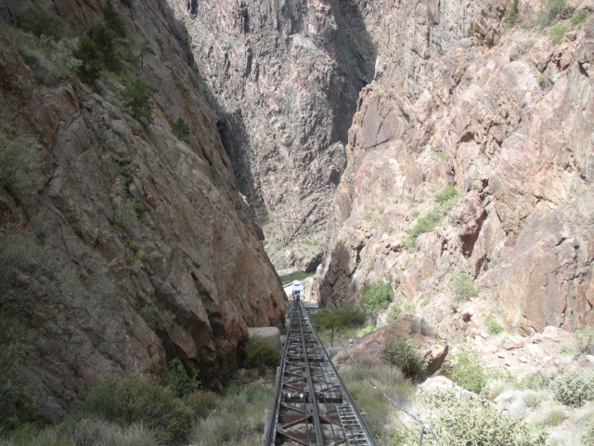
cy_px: 223
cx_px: 297
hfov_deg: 51.4
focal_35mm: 36
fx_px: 618
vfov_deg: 39.7
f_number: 3.5
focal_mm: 6.3
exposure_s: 1/177
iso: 64
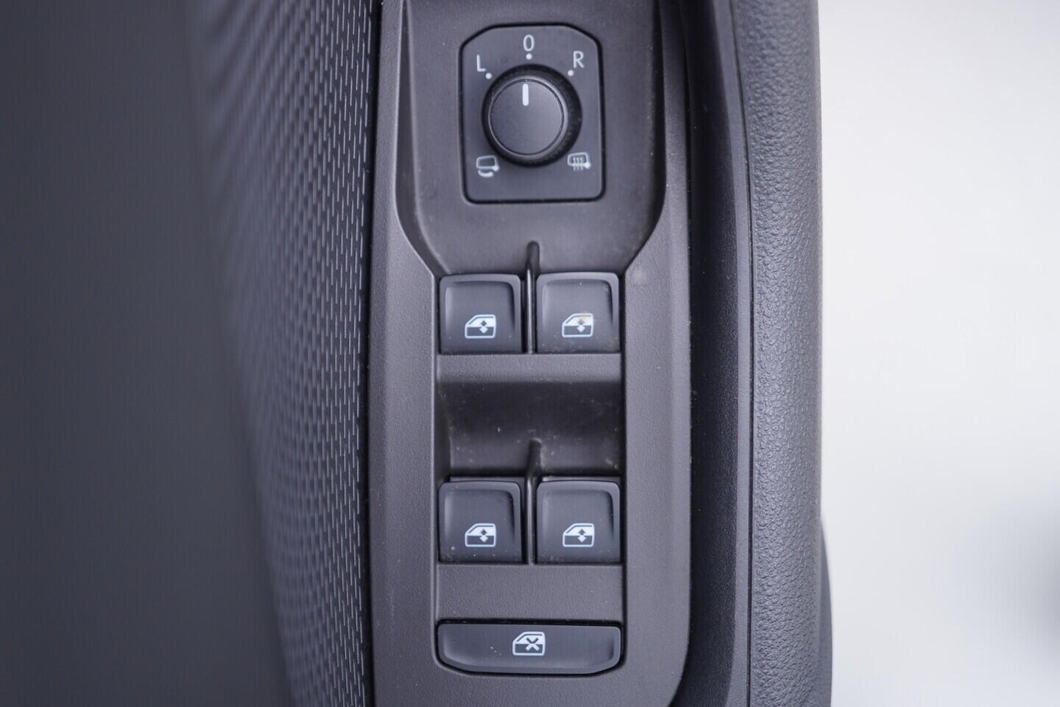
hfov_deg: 53.1
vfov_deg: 36.9
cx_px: 530
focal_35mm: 36
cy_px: 354
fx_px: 1060
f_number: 2.8
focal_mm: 24
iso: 200
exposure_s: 1/40
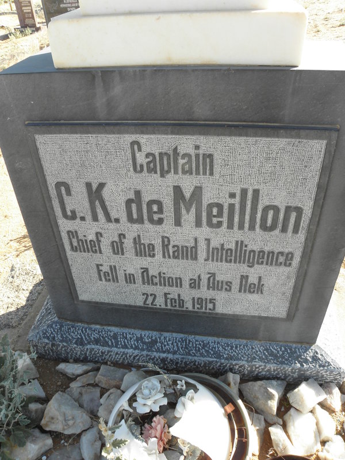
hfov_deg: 53.1
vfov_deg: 67.3
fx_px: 346
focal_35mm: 26
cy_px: 230
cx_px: 172
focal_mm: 4.6
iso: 64
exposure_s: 1/60
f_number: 5.6
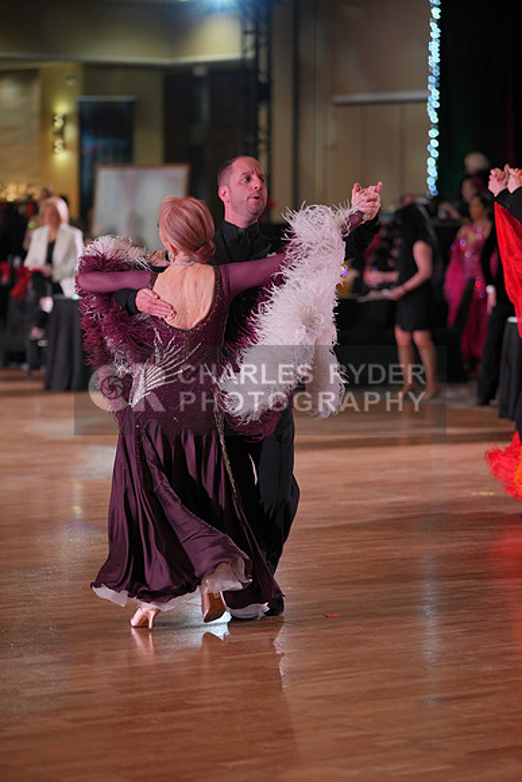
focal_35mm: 130
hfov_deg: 10.6
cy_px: 391
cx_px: 261
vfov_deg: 15.8
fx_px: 2826
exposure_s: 1/500
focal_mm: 130
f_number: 2.8
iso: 1000
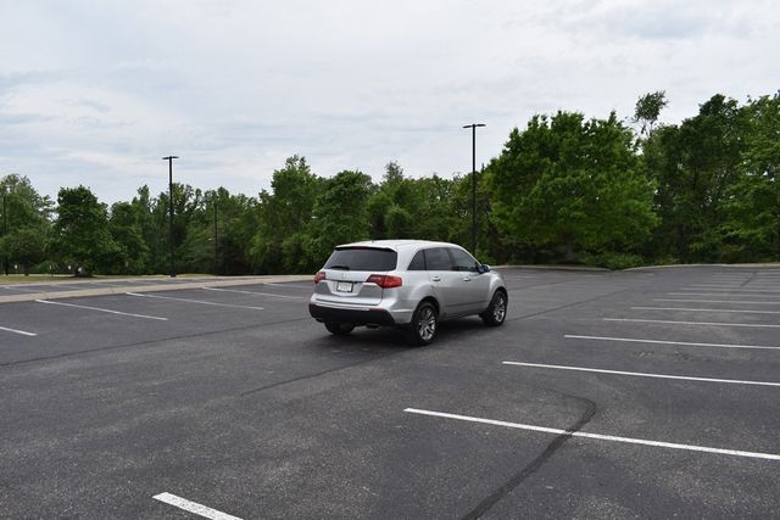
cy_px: 260
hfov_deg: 67.4
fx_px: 585
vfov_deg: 48.0
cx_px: 390
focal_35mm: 27
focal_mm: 18
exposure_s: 1/250
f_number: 8
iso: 100
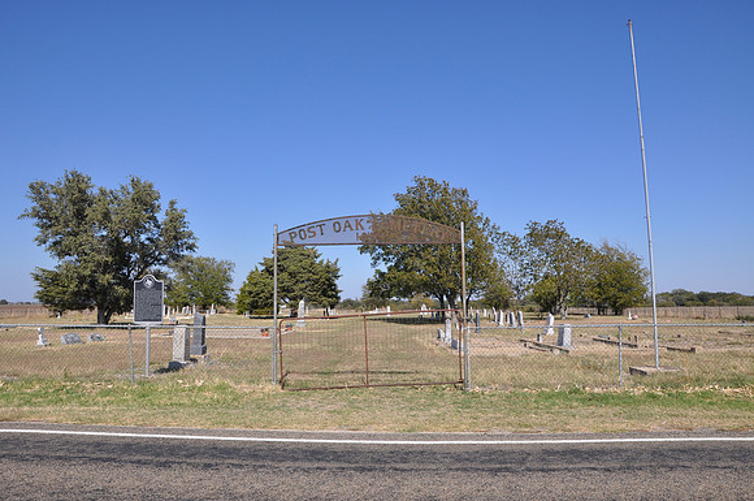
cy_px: 250
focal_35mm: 27
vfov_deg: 47.8
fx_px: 565
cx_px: 377
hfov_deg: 67.5
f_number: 9
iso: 200
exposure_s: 1/320
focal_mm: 18
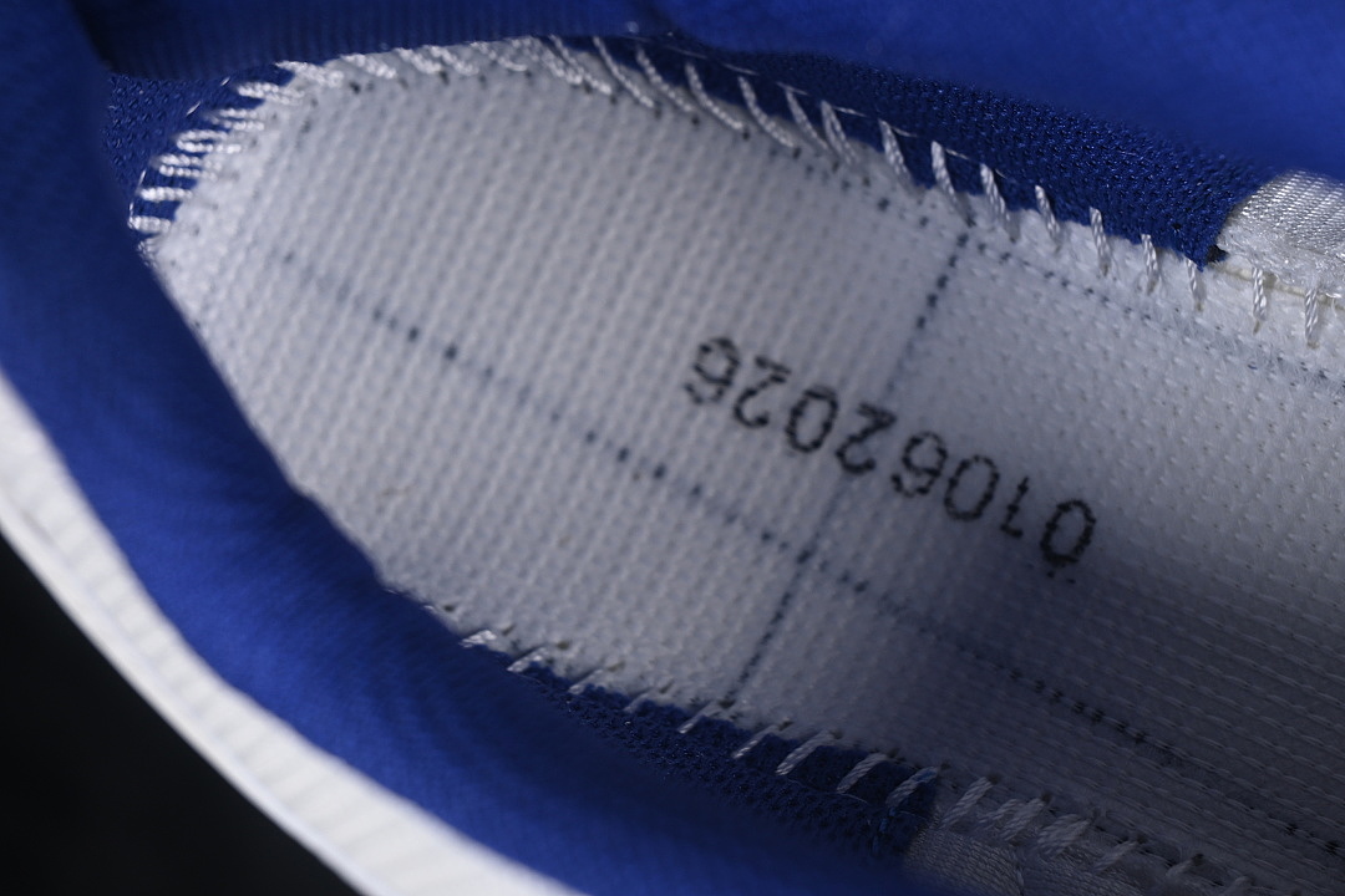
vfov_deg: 18.2
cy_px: 448
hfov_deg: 27.0
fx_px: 2802
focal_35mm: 75
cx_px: 672
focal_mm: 50
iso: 160
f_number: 7.1
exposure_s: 1/80
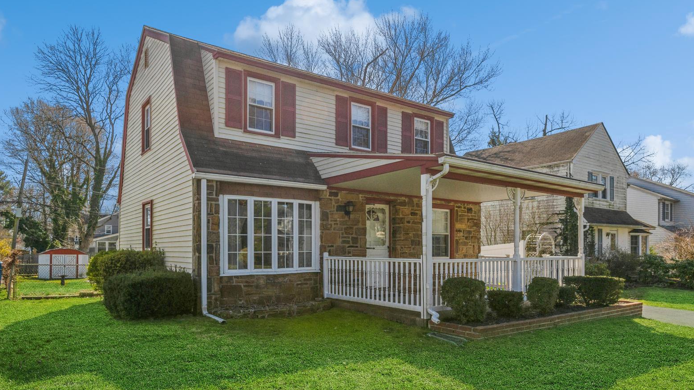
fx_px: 405
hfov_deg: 81.1
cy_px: 181
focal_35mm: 22
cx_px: 324
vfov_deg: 51.5
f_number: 9
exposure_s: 1/500
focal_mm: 16
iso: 250
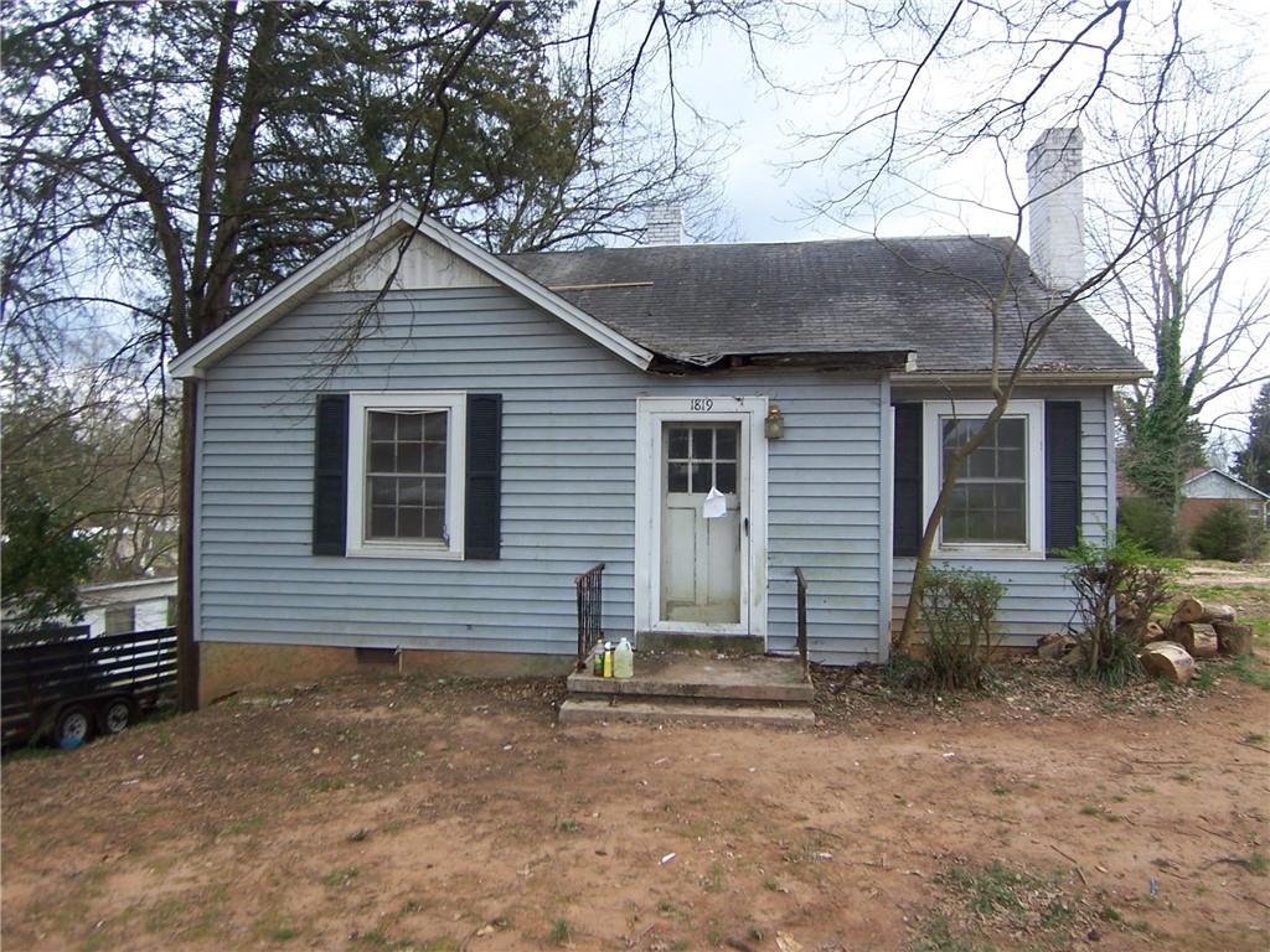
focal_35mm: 23
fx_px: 844
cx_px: 635
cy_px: 476
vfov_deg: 58.9
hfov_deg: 73.9
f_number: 2.8
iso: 64
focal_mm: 3.8
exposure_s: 1/160
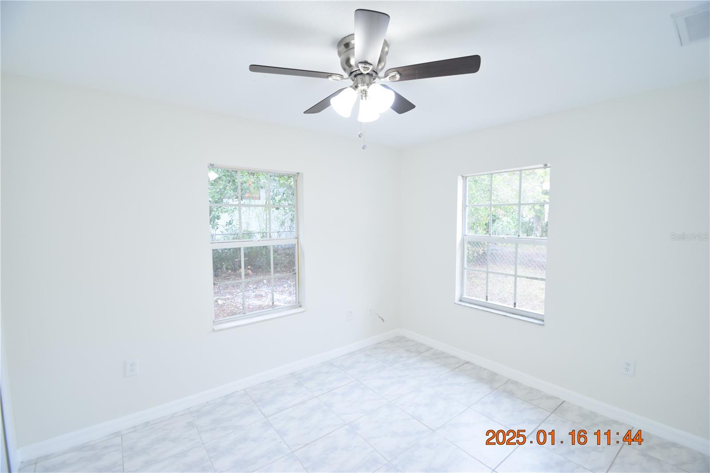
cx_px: 355
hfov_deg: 100.4
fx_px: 296
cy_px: 236
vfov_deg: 77.3
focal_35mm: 15
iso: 500
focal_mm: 10
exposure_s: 1/60
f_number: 4
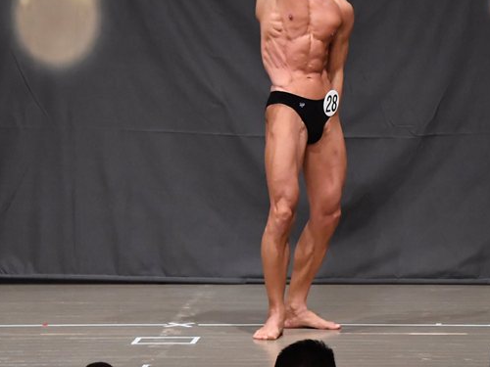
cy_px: 118
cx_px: 326
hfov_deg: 5.9
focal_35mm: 335
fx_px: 4742
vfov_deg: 4.4
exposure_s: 1/400
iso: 6400
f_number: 5.6
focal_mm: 150
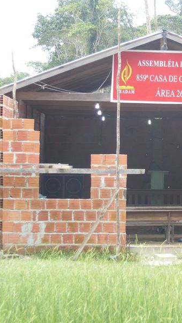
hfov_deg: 4.7
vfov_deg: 8.4
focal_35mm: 258
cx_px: 172
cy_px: 162
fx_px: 2215
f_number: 5.5
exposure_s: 1/80
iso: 100
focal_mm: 28.7
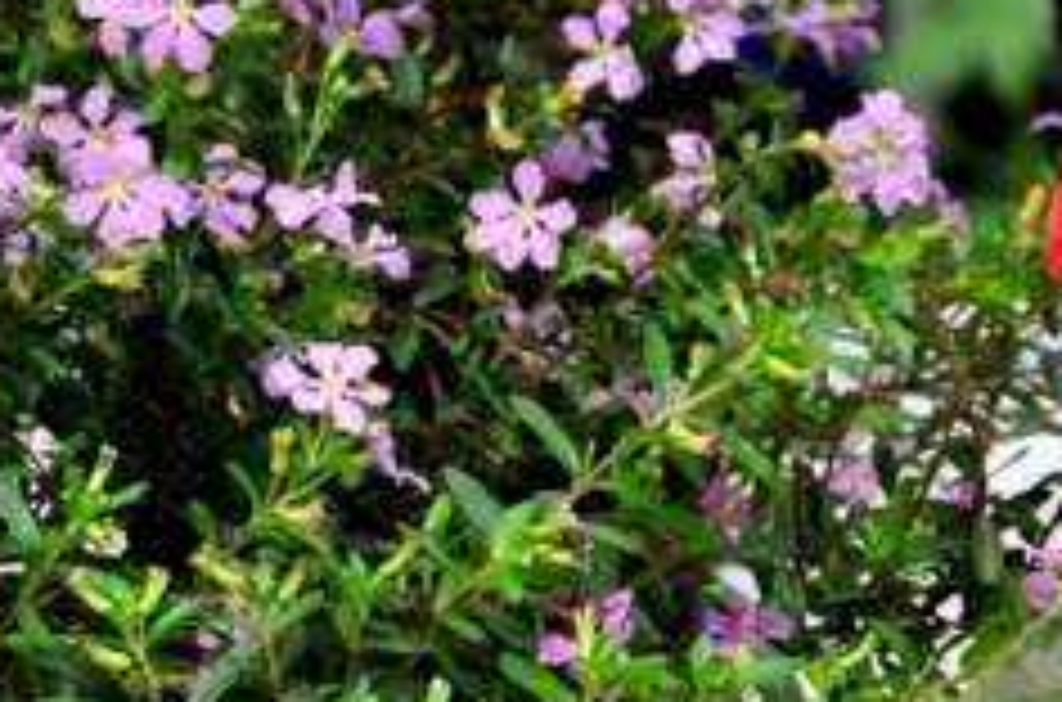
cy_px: 164
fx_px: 10190
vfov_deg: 3.9
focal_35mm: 346
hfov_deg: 6.0
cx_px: 90
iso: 1600
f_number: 8
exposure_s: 1/30
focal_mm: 85
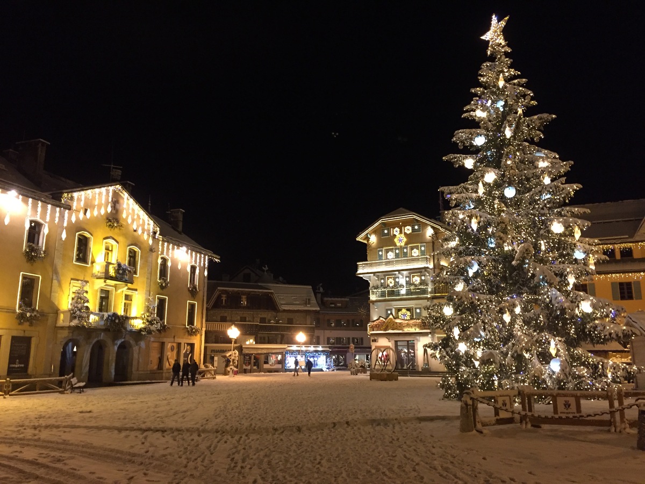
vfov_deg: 48.2
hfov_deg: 61.7
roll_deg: +0.3
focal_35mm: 29
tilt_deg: +12.1
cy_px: 242
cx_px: 322
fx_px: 540
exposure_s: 1/20
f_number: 2.2
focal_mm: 4.15
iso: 250
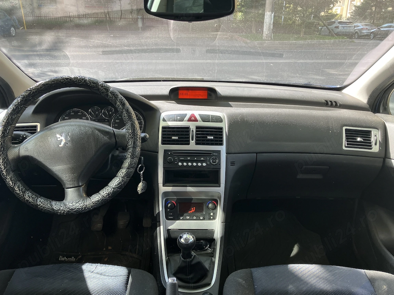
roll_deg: -0.4
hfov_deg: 63.4
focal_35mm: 28
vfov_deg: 49.7
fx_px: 319
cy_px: 148
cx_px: 197
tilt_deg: -25.0
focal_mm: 3.99
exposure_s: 1/121
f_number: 1.8
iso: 32
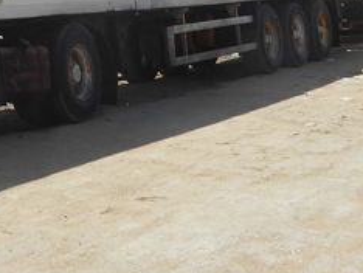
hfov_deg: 19.2
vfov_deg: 14.8
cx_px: -8
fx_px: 1039
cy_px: 33
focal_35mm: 99
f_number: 3.5
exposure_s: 1/1000
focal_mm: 5
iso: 80
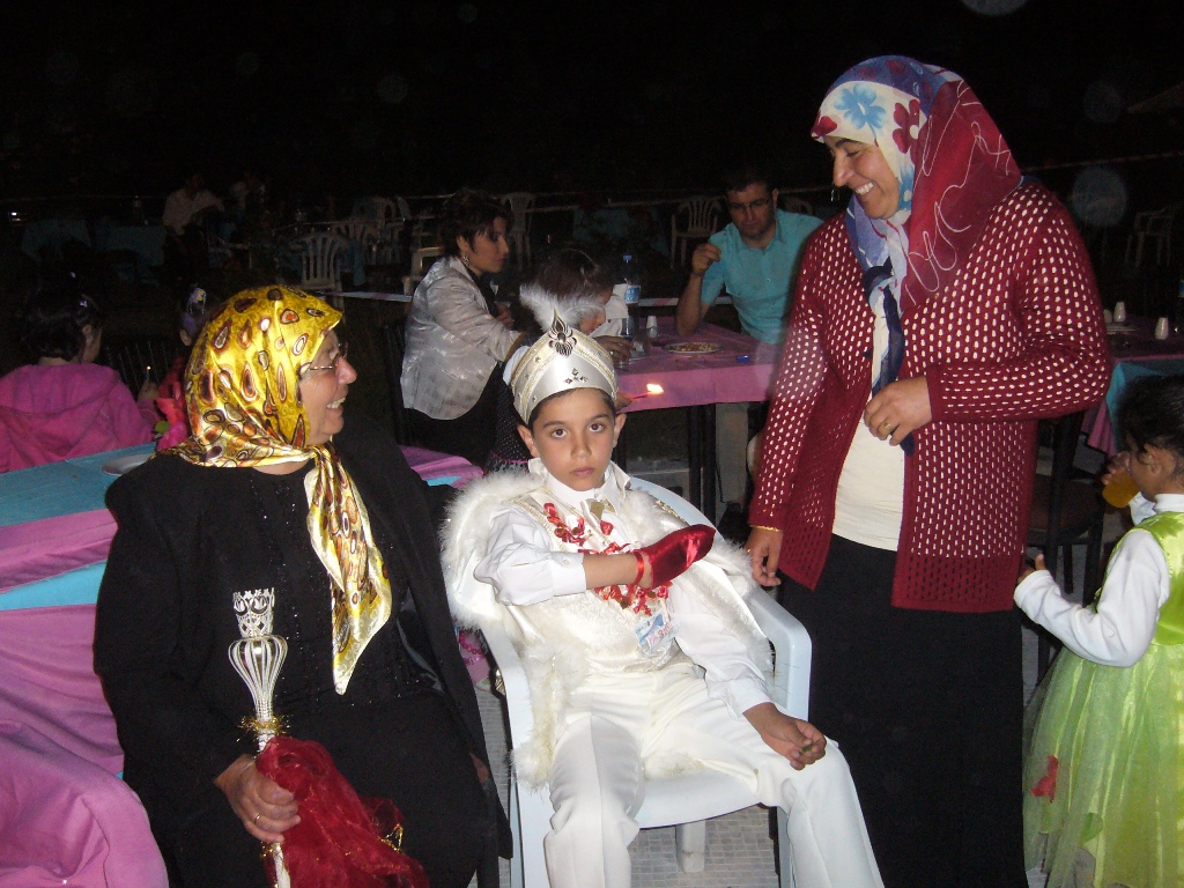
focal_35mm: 35
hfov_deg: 52.6
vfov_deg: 40.7
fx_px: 1197
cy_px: 444
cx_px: 592
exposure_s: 1/30
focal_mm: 5.8
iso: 250
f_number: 2.8
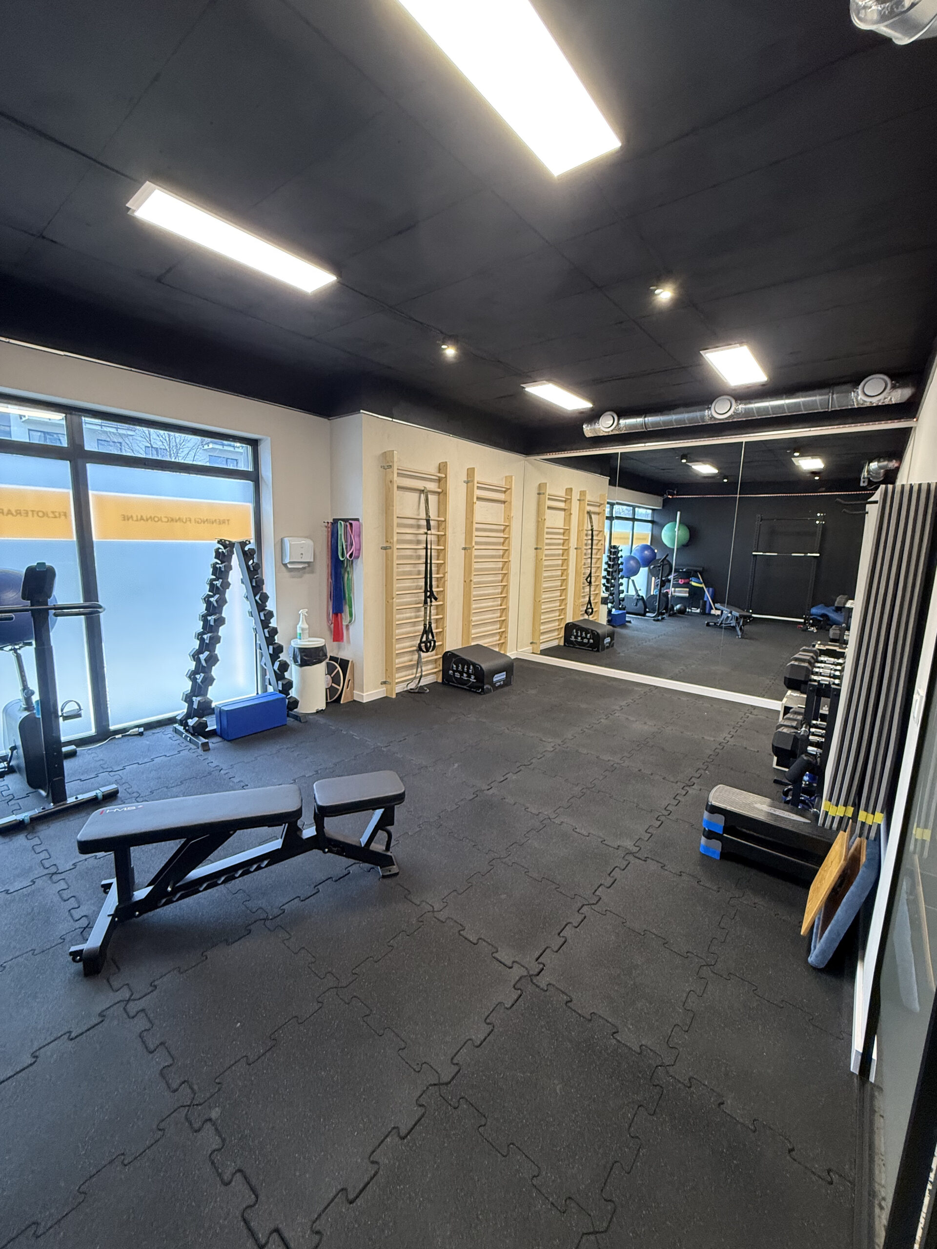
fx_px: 505
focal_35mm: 14
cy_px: 624
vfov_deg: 102.1
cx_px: 468
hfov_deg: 85.7
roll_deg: -2.2
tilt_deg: -8.5
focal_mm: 2.22
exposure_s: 1/50
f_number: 2.2
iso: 250
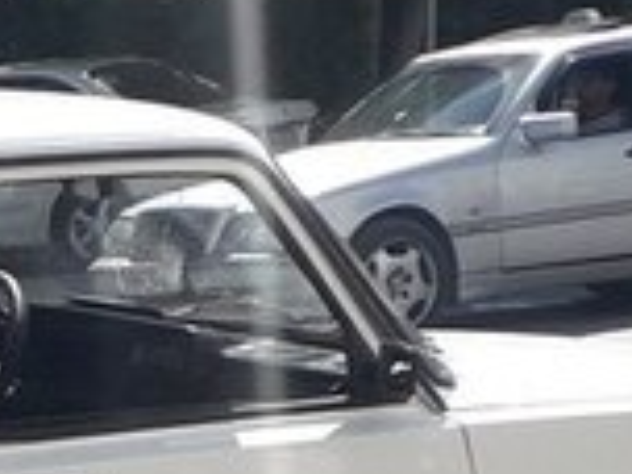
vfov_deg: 11.8
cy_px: 834
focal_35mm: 117
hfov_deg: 16.1
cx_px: -137
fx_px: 2136
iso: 40
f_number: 1.9
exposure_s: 1/1468
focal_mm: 3.6
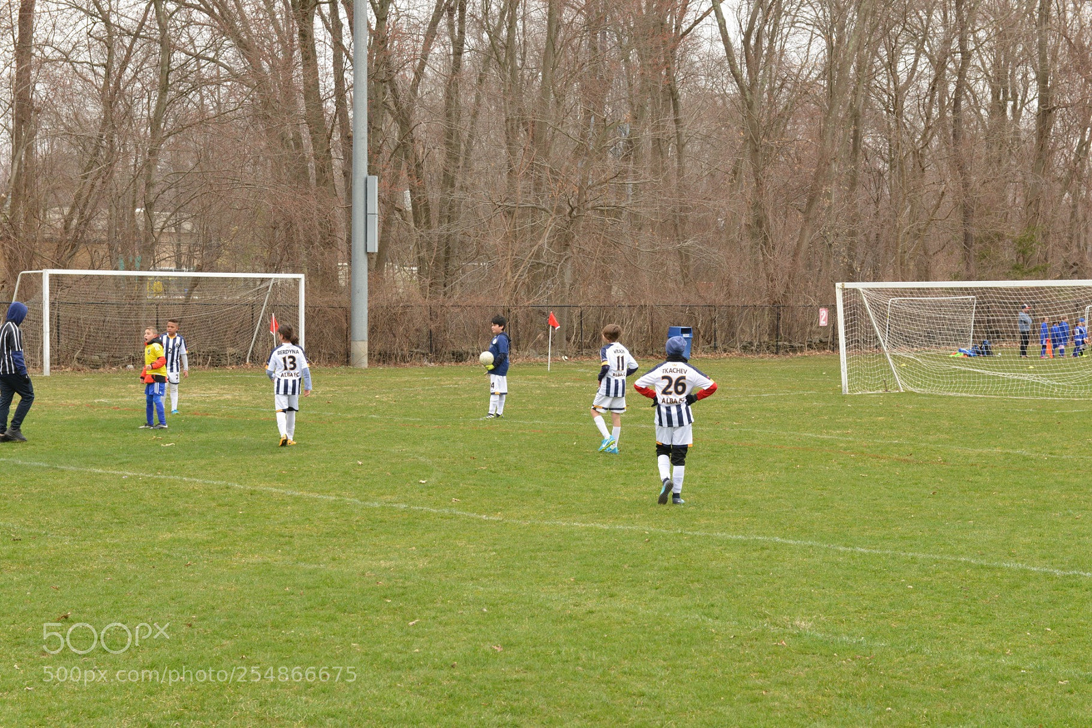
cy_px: 364
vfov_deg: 19.5
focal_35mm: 70
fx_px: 2123
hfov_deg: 28.8
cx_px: 546
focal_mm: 70
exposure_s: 1/250
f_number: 13
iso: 1000
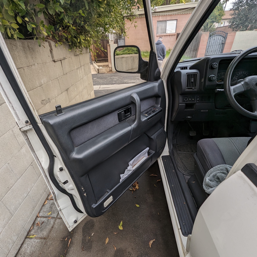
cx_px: 123
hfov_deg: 87.4
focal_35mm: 16
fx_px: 134
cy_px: 137
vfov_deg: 87.3
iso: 44
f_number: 2.2
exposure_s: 1/125
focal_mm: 1.95
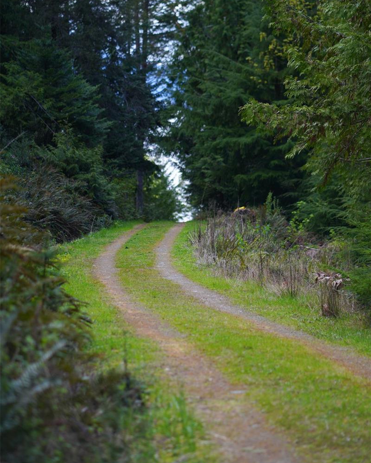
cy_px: 206
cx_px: 186
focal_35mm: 96
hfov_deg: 16.0
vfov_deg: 20.0
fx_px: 1317
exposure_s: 1/640
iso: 100
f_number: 1.8
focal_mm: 85
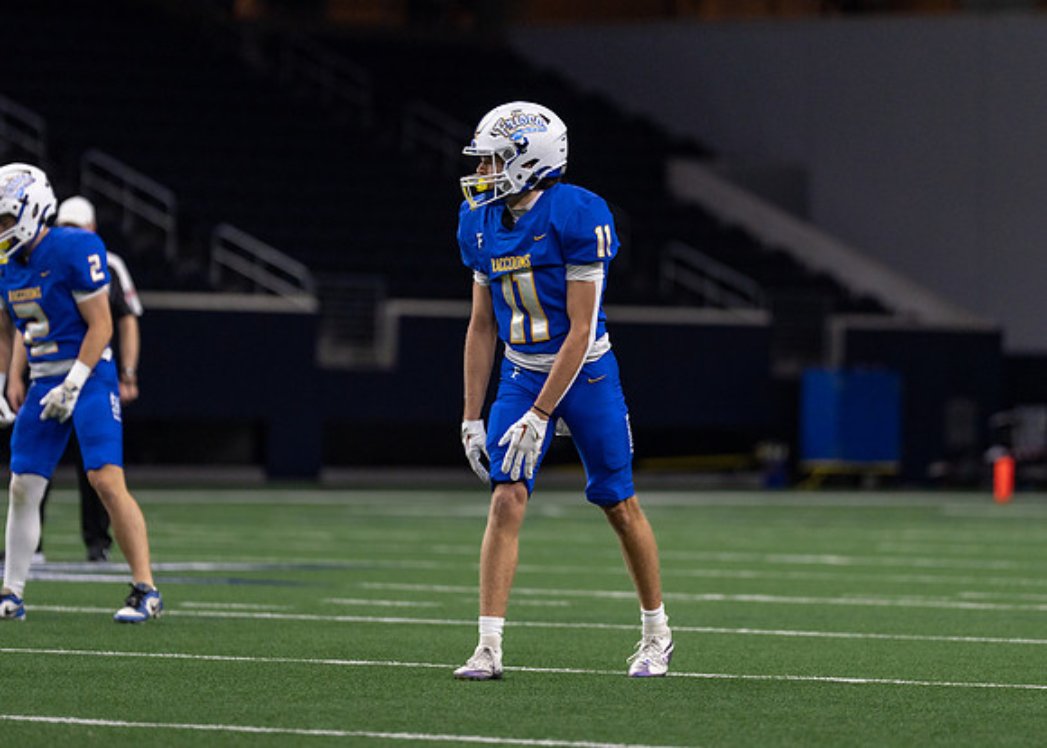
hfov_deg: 7.6
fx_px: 7908
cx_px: 565
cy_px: 280
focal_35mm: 266
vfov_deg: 5.4
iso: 1000
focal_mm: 200
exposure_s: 1/1000
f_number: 2.8
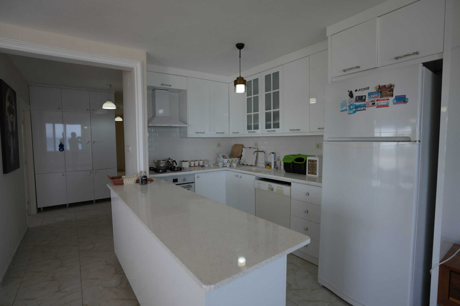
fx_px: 217
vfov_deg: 70.4
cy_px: 153
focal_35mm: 17
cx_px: 230
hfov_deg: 93.3
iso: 200
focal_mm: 17
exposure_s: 1/160
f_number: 4
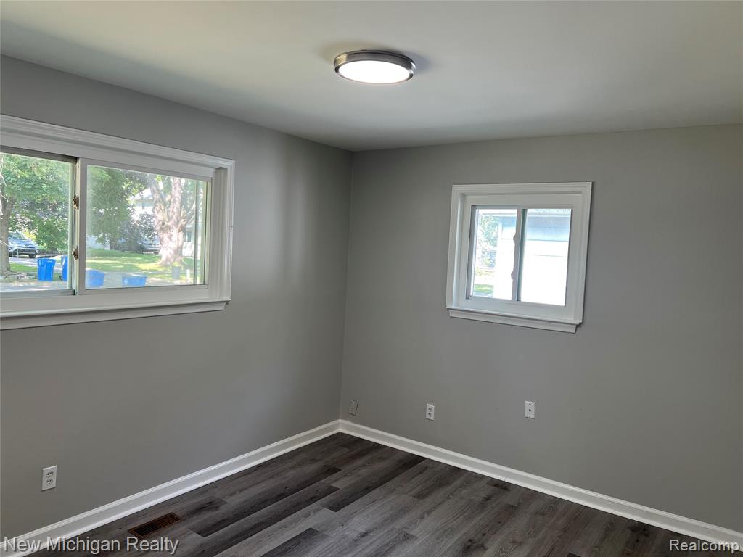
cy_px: 278
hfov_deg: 67.3
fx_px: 558
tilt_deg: -3.2
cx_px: 372
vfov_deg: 53.1
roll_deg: -2.7
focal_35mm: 26
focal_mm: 5.7
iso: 64
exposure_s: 1/120
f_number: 1.5
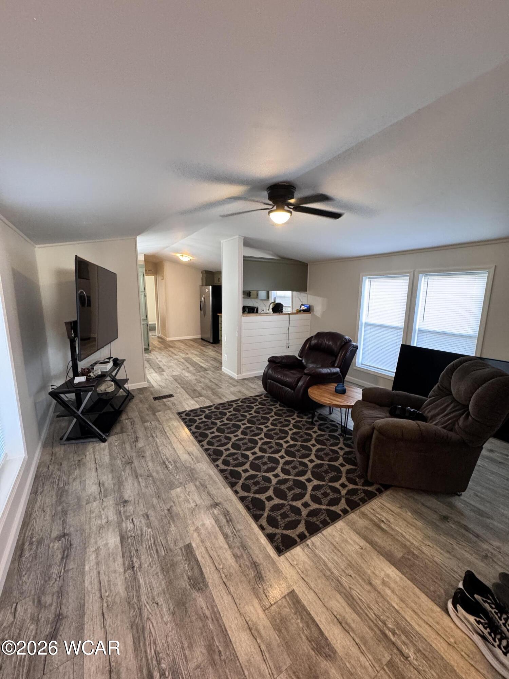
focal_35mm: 14
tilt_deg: -9.1
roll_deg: +0.1
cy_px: 340
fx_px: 274
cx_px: 254
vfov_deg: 102.1
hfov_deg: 85.7
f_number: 2.2
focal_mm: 2.22
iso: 500
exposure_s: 1/60
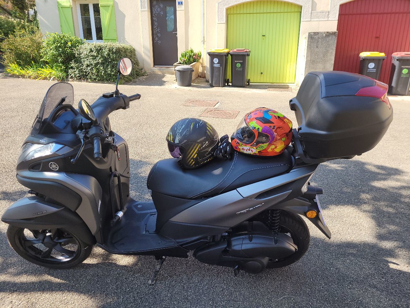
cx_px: 205
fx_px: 308
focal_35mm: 26
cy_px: 154
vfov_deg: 53.1
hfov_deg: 67.3
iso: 40
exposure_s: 1/465
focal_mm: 5.4
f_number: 1.8
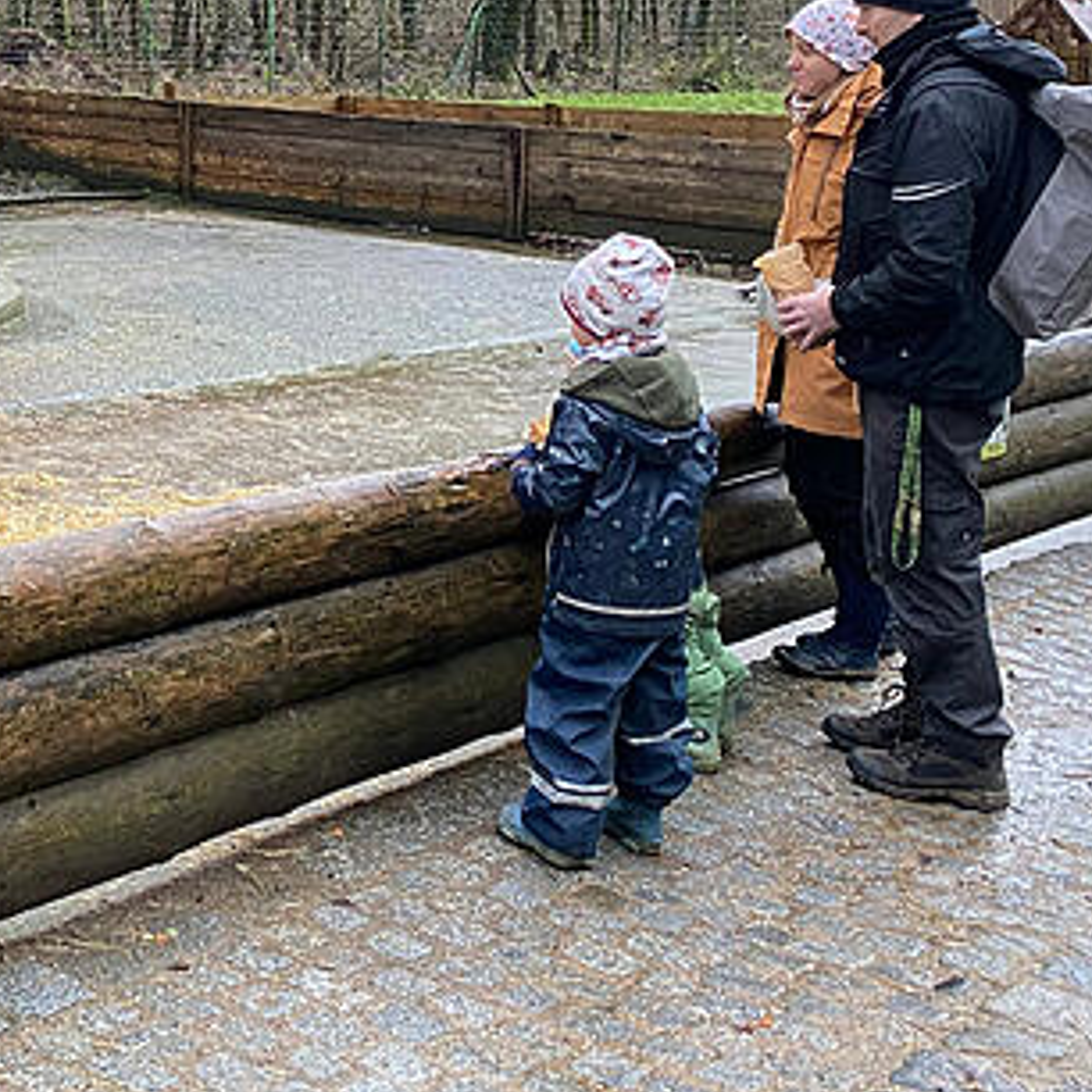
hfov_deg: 26.2
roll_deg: +1.9
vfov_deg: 27.3
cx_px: -136
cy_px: 57
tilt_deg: -5.6
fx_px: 2141
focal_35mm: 60
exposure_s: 1/60
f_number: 1.8
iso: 250
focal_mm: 4.25
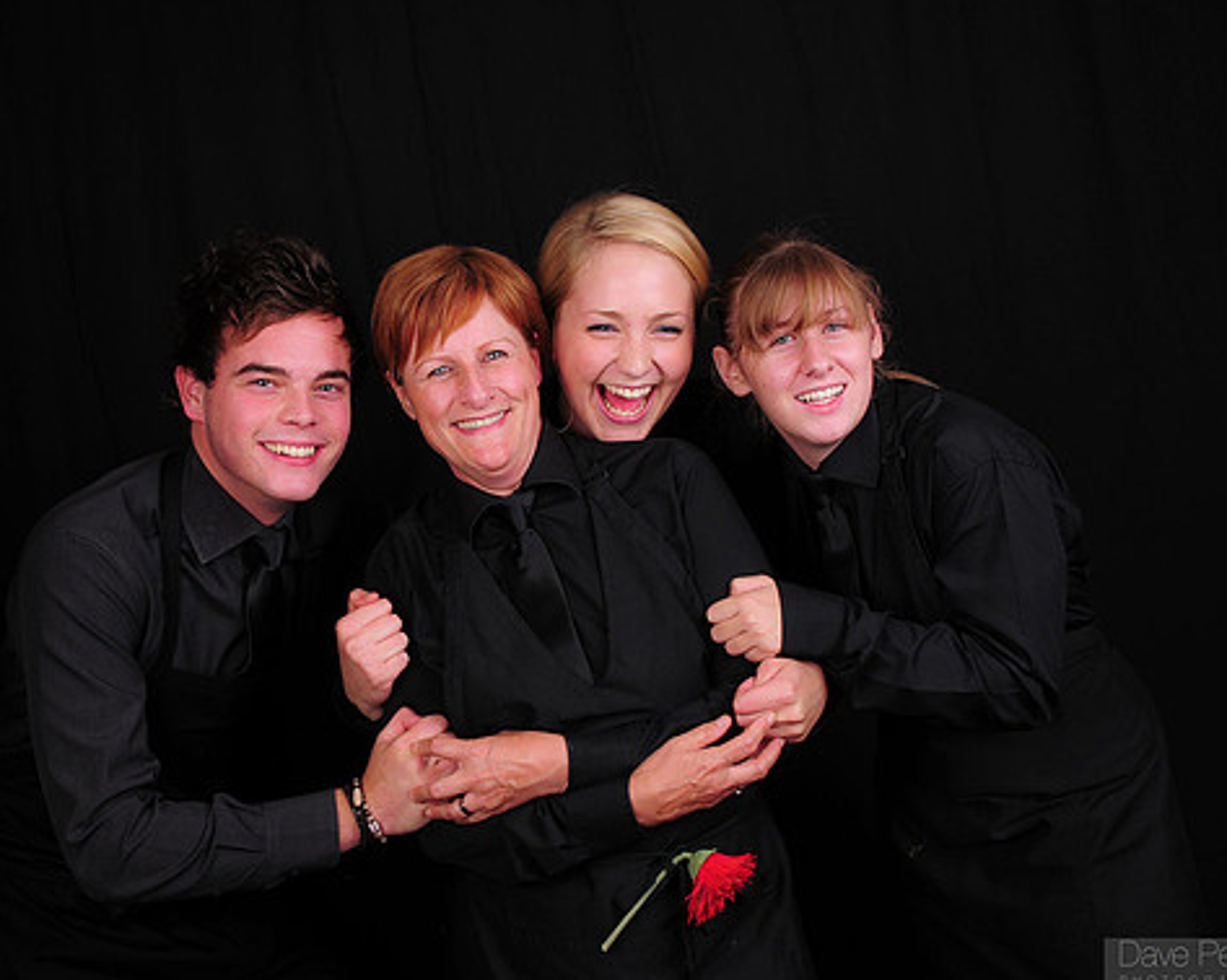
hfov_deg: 39.8
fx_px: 1691
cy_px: 489
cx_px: 537
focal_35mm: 47
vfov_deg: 32.3
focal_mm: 27
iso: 200
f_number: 8
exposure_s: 1/125
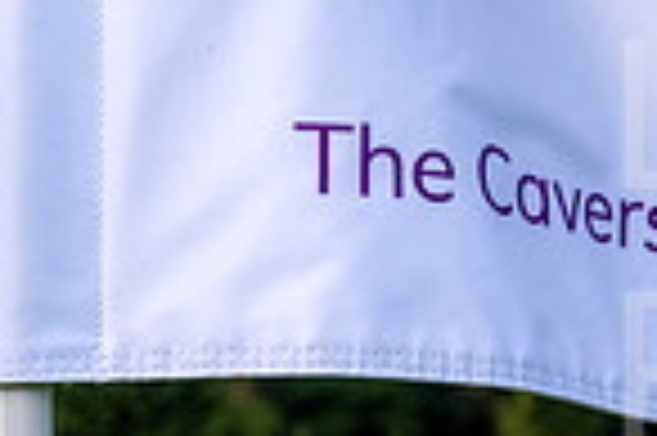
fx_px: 3919
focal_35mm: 215
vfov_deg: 6.4
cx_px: 1206
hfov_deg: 9.1
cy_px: 157
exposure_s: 1/1000
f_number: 8
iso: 500
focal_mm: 54
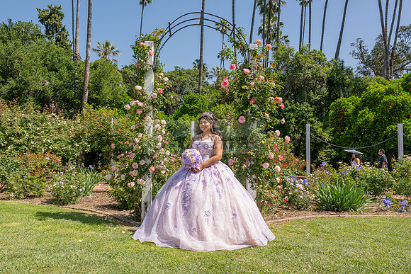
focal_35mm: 25
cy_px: 137
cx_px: 206
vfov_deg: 52.2
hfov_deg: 72.6
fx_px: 280
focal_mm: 24
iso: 200
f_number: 13
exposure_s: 1/200
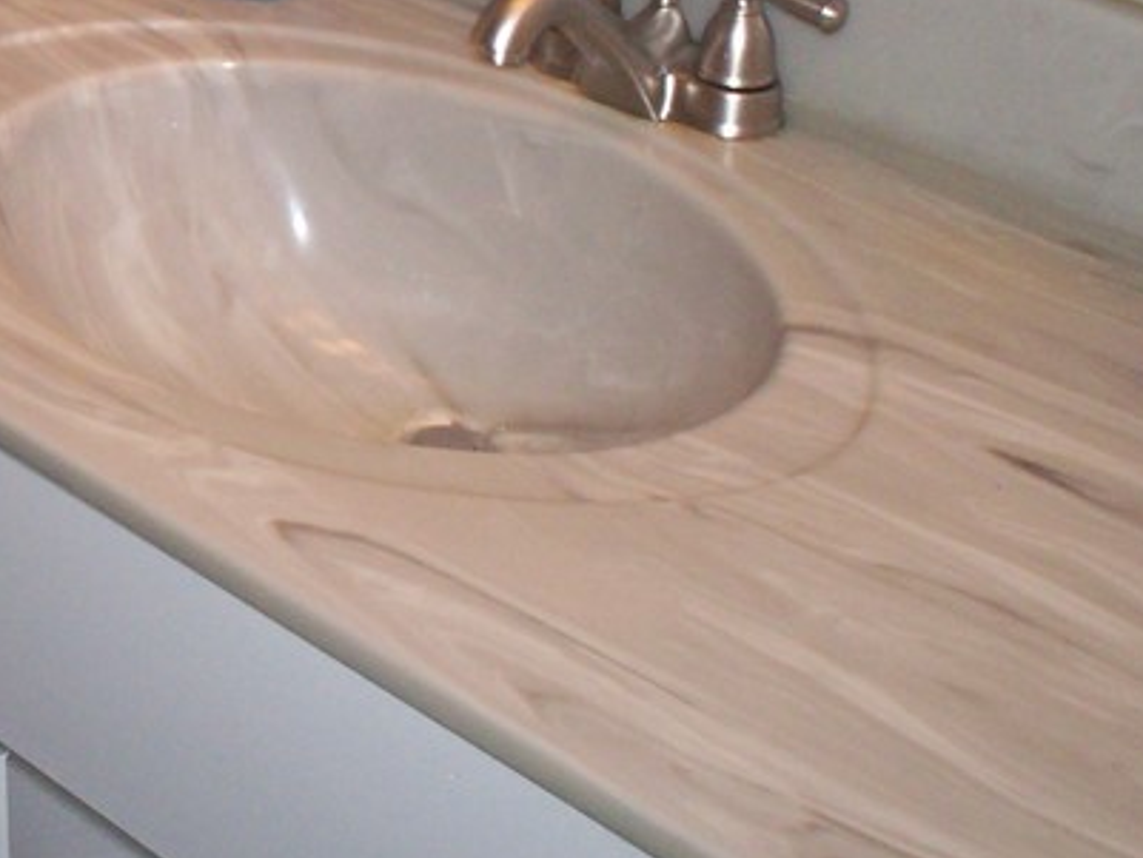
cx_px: 131
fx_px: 3039
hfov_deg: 20.9
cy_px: 20
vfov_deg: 15.8
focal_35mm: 92
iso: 140
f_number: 4.5
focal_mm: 6
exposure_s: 1/60
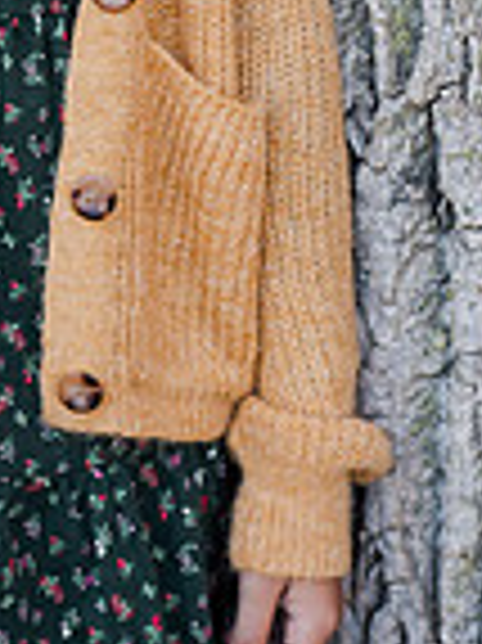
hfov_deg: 5.7
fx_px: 4778
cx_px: -104
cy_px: -302
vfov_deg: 7.6
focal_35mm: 257
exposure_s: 1/200
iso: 320
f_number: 4
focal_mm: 85
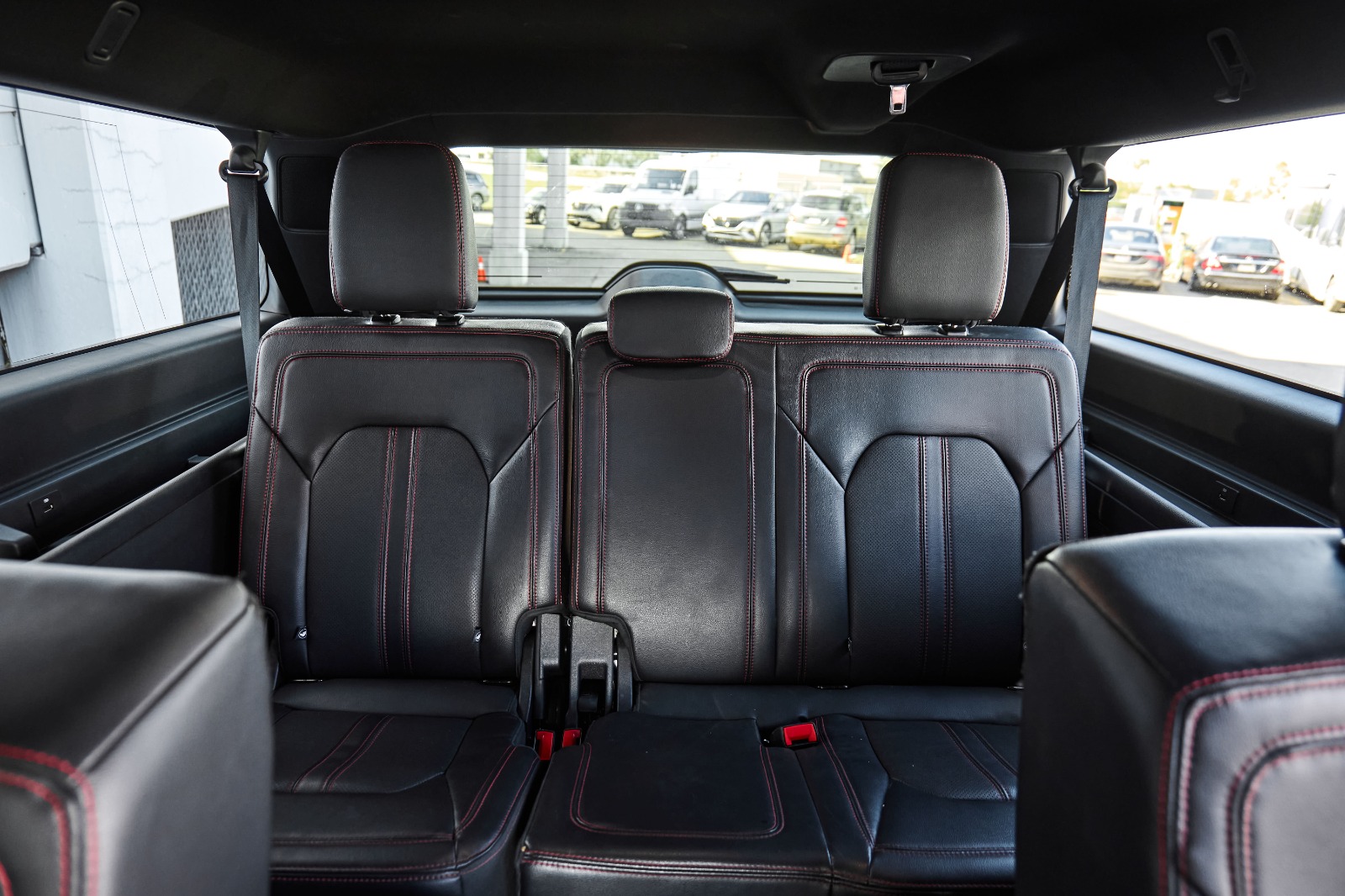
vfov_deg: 61.9
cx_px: 672
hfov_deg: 84.0
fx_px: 747
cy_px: 448
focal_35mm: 20
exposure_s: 1/60
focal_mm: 20
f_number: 3.5
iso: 1250
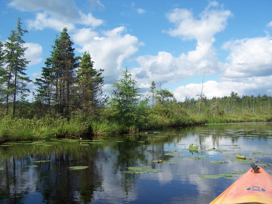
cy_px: 102
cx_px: 136
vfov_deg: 37.7
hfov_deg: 49.0
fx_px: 299
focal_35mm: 38
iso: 80
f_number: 4
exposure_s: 1/800
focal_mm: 6.3
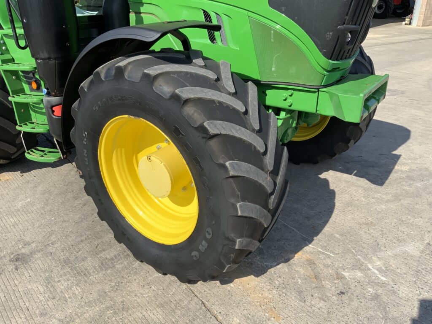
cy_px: 162
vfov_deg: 48.2
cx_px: 216
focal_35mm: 29
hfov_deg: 61.7
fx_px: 362
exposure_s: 1/1451
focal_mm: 3
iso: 16
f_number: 1.8
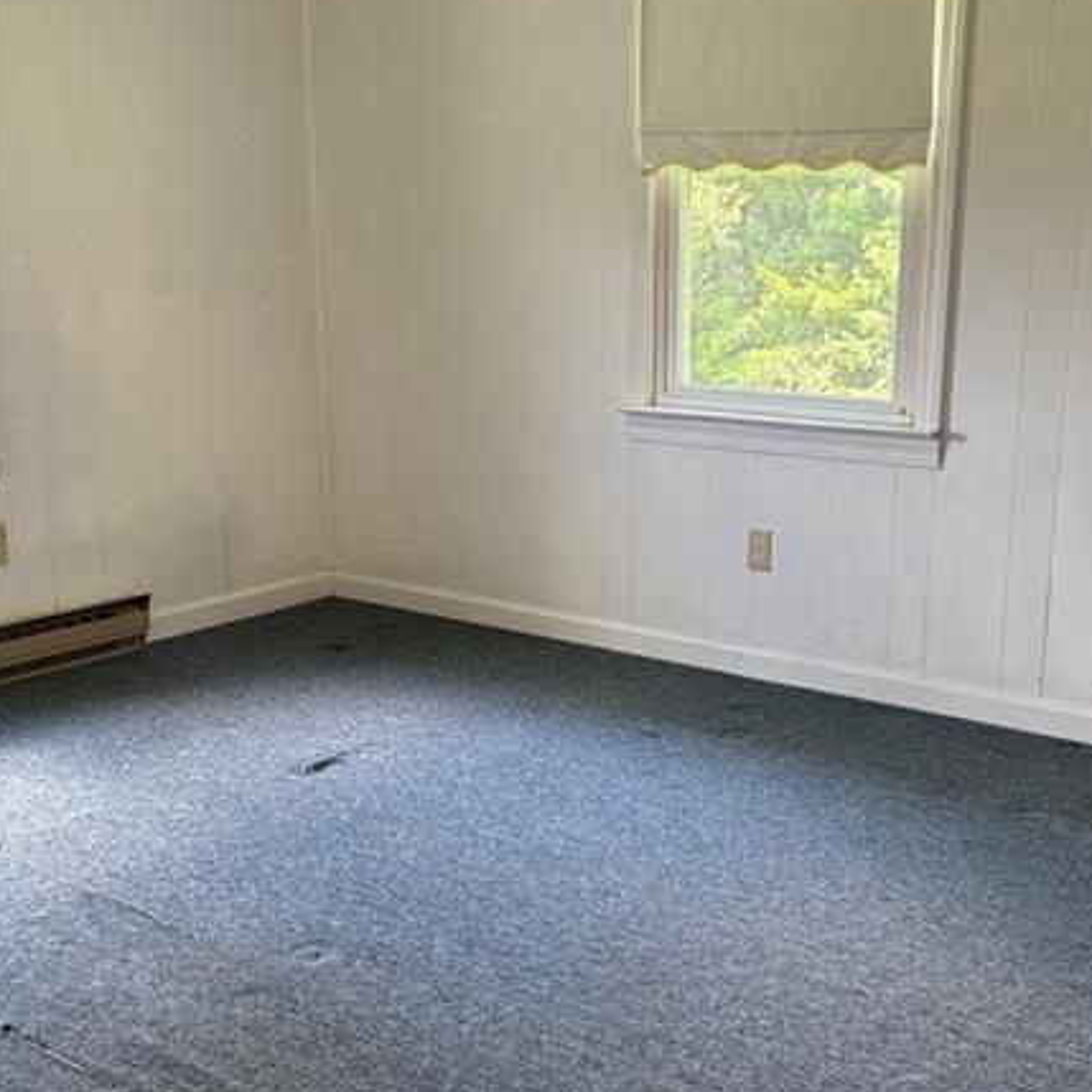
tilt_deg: -12.4
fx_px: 1356
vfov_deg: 43.8
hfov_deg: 43.3
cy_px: 575
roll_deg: -1.0
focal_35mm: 38
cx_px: 723
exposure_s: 1/120
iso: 200
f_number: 1.78
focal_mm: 6.76
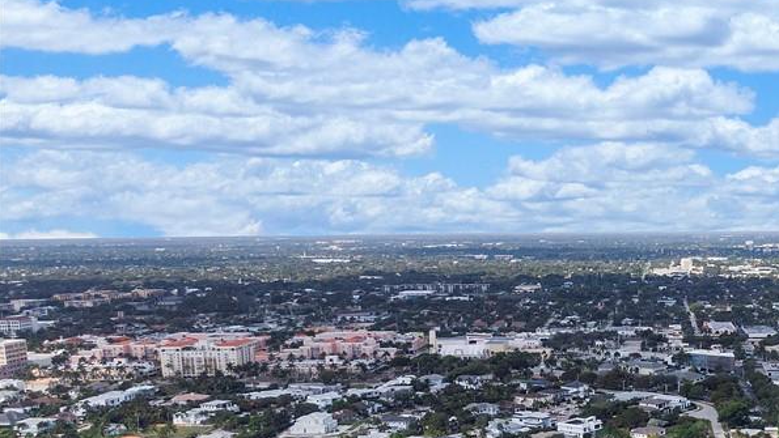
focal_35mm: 45
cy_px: 399
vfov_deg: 25.7
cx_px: 668
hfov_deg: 42.5
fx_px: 930
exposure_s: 1/2000
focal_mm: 4.39
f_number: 2.8
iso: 100
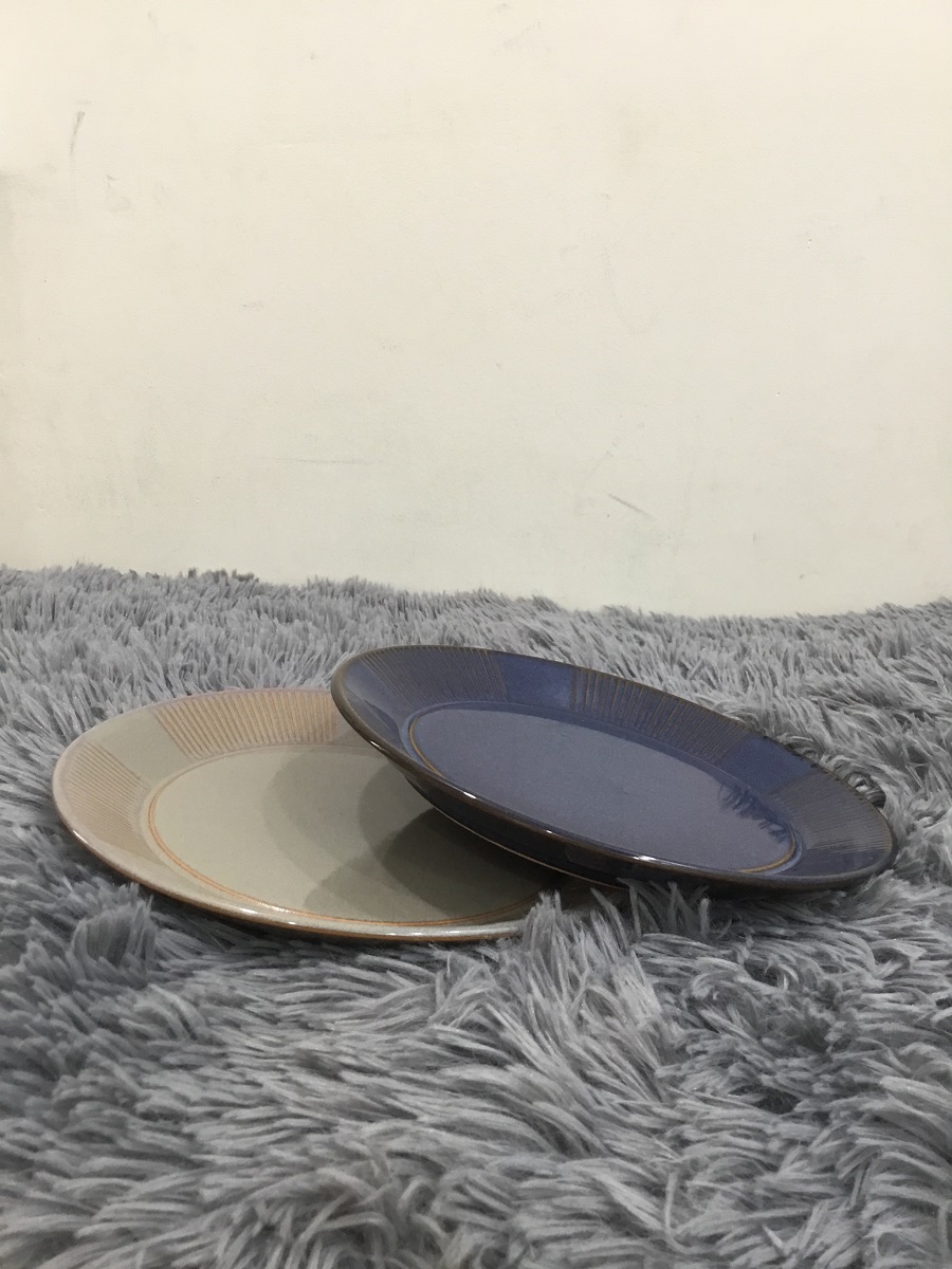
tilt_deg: -17.0
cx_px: 476
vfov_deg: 58.4
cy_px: 634
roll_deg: -0.7
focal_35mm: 31
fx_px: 1137
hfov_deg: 45.4
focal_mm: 3.3
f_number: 2.4
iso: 100
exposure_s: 1/33
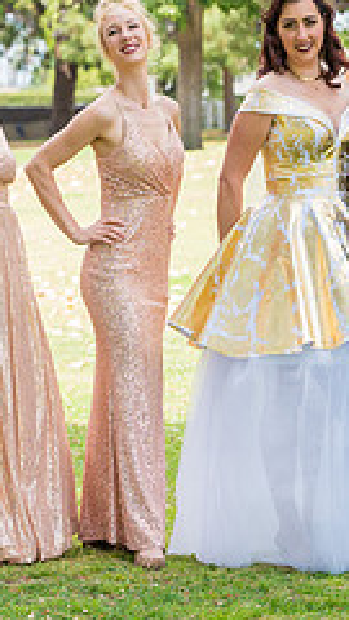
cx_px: 369
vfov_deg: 11.6
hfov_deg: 6.5
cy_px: 159
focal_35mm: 185
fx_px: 3044
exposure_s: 1/4000
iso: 500
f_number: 4
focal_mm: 70
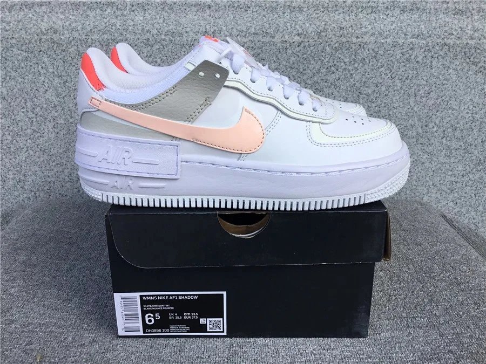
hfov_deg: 58.4
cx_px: 243
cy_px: 182
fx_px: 435
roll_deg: +0.2
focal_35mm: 31
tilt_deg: -18.6
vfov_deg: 45.4
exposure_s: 1/460
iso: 25
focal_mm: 3.3
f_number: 2.4
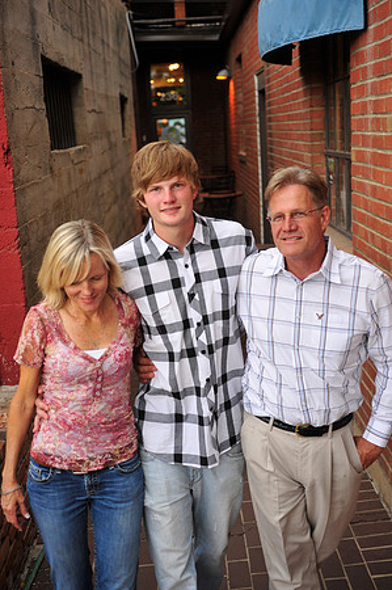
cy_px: 295
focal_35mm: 44
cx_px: 196
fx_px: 720
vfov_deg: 44.5
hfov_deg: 30.4
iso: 1600
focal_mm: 44
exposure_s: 1/400
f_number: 4.5
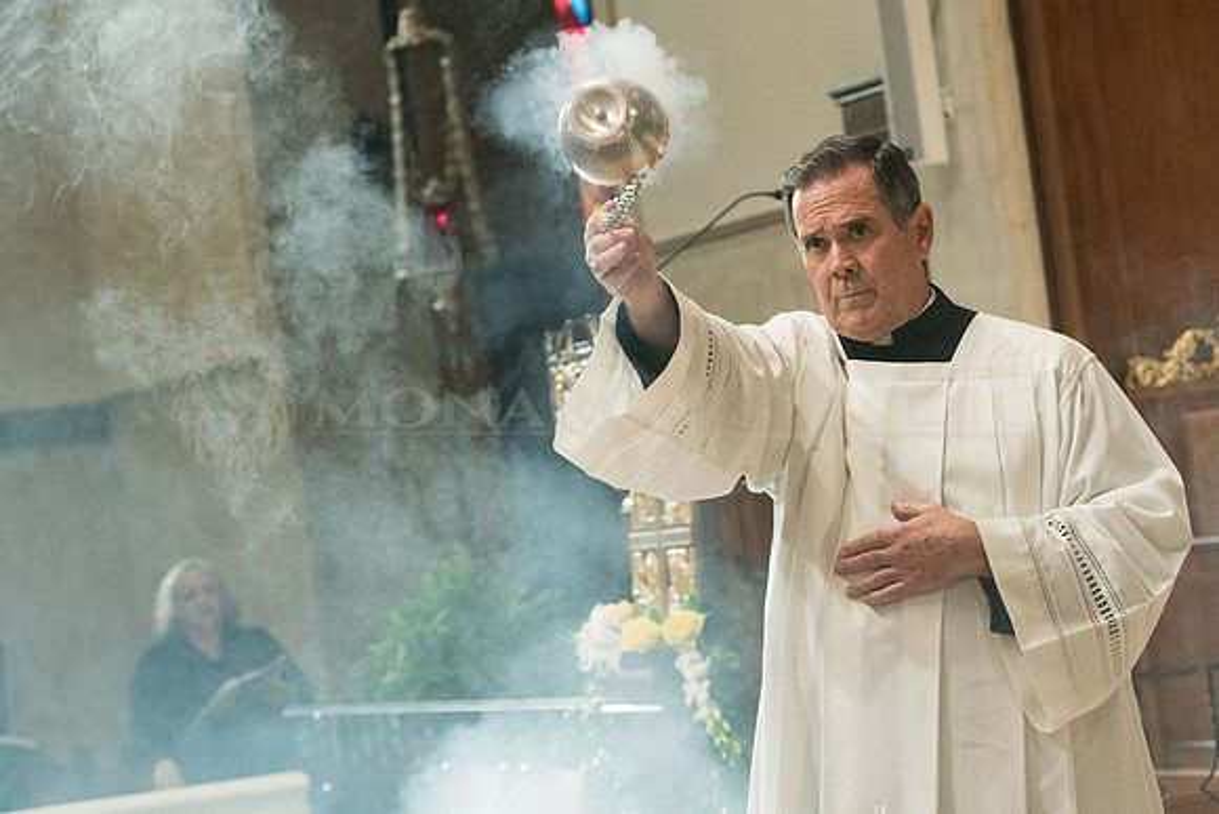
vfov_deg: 9.5
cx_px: 788
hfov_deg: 14.1
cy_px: 450
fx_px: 4910
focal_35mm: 145
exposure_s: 1/125
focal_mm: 105
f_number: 4.5
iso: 2000
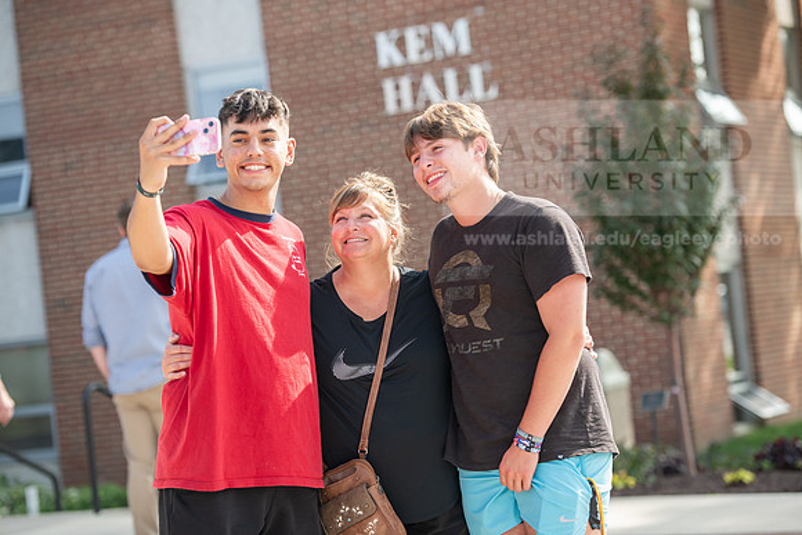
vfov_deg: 12.5
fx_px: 2451
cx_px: 401
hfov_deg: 18.6
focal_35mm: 110
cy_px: 268
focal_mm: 110
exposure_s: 1/320
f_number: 3.5
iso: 100
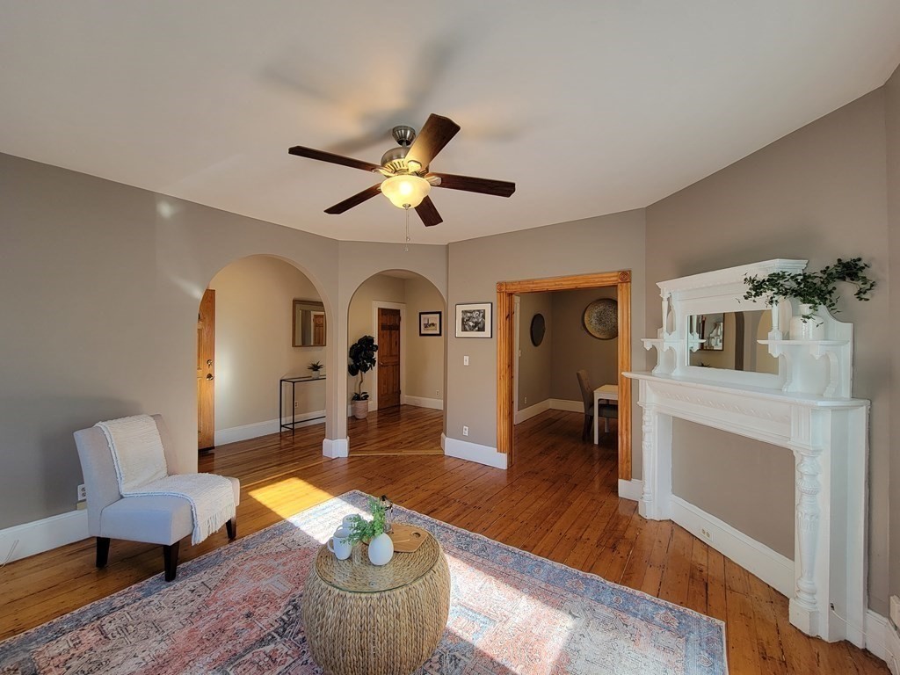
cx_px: 450
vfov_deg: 89.9
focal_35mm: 13
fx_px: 338
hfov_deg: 106.2
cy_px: 338
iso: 100
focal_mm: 2.2
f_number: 2.2
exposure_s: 1/59
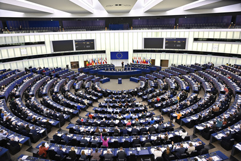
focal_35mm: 24
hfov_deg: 73.8
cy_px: 80
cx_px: 120
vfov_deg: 53.1
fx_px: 161
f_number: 4
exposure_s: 1/320
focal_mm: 24
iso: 1600
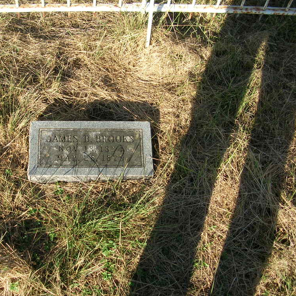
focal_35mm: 42
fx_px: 406
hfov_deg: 39.6
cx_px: 102
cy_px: 146
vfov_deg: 40.0
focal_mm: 5.8
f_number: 2.8
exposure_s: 1/352
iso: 50
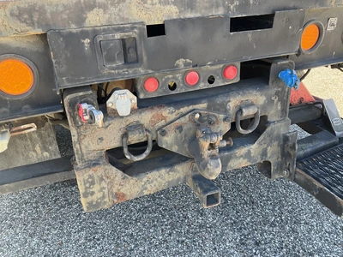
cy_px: 128
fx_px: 287
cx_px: 172
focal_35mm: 29
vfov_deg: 48.2
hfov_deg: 61.7
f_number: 1.8
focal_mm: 3
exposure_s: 1/125
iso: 32
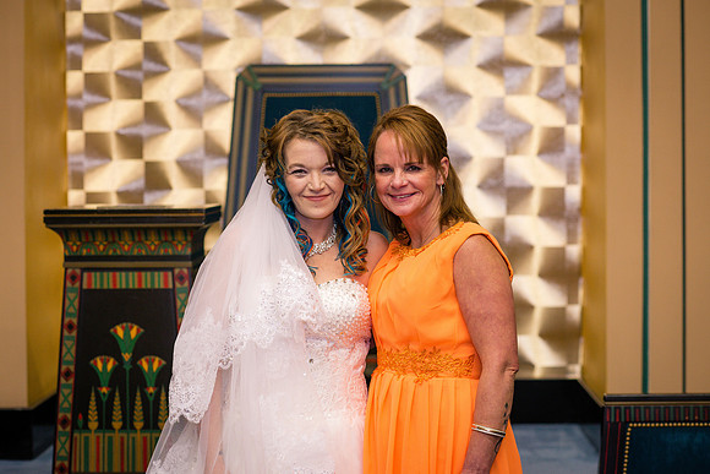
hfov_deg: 23.8
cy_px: 237
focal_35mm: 85
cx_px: 355
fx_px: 1682
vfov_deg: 16.0
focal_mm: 85
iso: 800
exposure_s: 1/160
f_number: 3.2
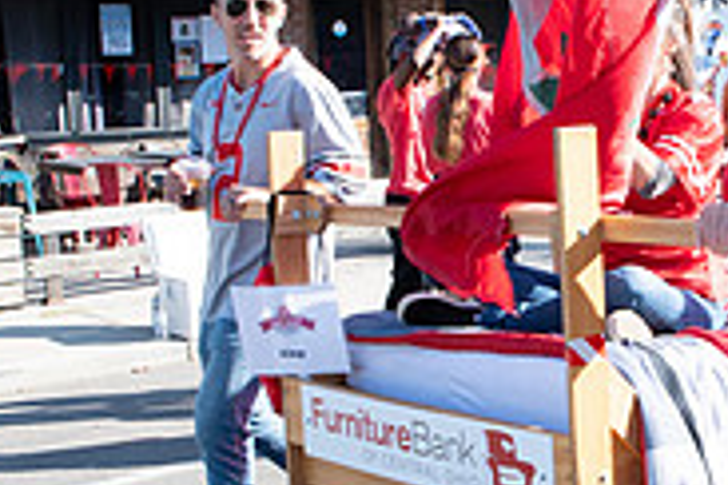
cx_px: 680
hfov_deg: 25.7
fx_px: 1537
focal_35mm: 76
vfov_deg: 17.9
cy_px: 239
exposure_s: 1/200
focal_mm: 24
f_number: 11
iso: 500
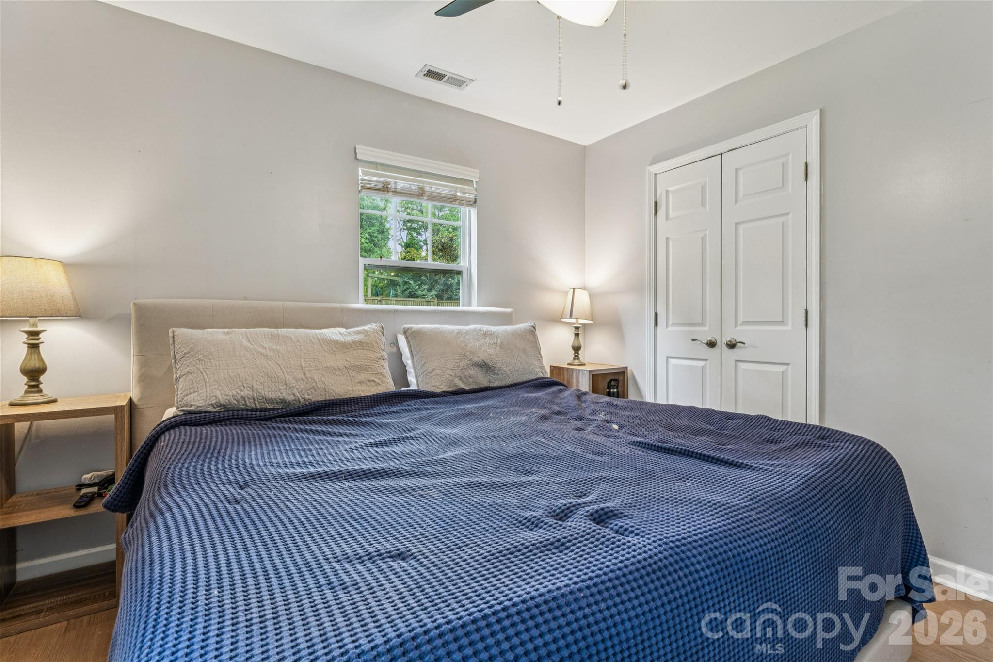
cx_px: 496
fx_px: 463
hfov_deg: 94.0
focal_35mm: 17
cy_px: 331
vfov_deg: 71.1
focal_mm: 16.8
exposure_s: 2
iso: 100
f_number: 13
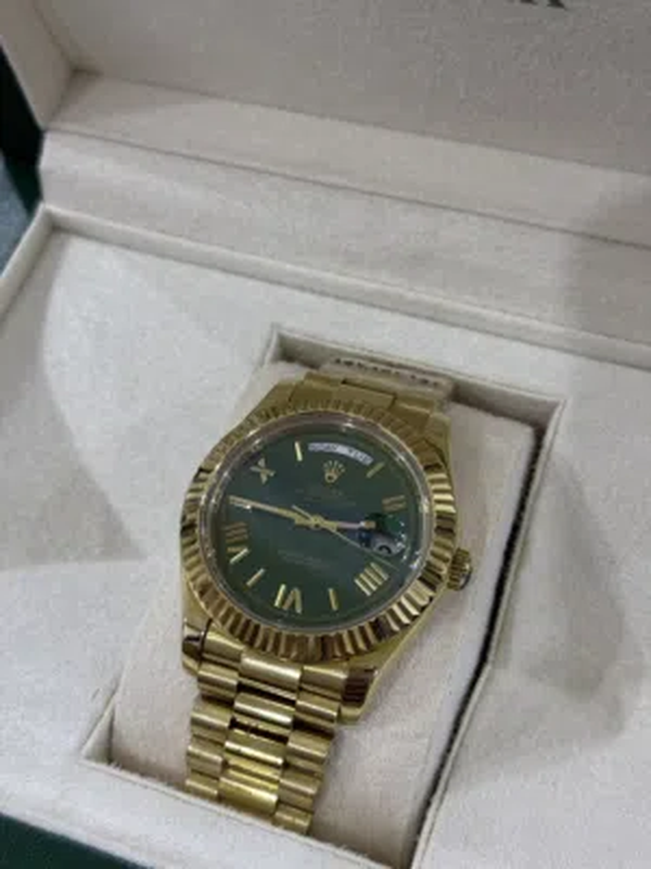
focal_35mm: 48
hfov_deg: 30.3
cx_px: 326
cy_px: 434
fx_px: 1204
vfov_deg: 39.7
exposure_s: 1/51
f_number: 1.78
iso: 100
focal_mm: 6.76
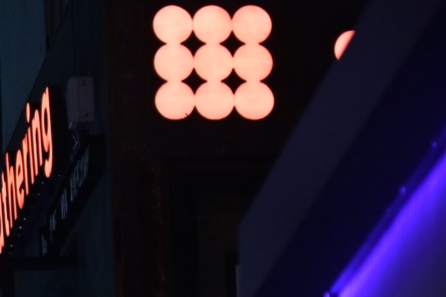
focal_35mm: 354
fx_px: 4383
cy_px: 435
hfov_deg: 5.6
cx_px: -622
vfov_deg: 3.9
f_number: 2.8
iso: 400
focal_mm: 70
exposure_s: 1/200
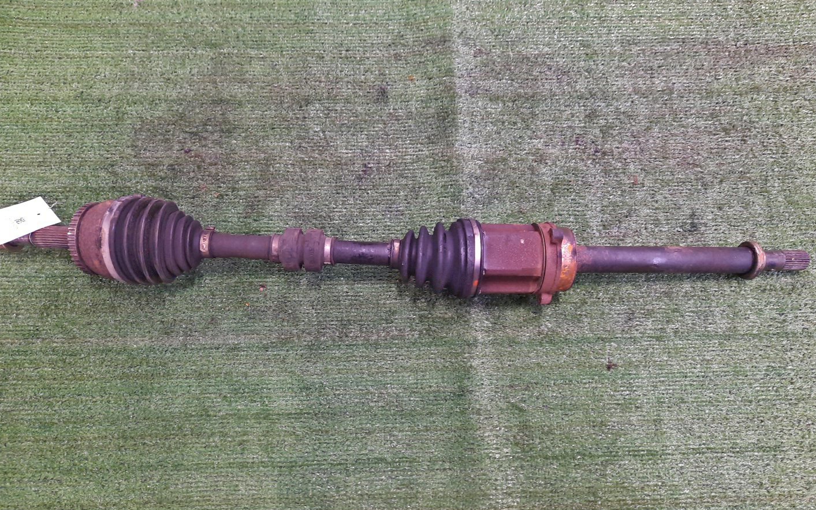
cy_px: 283
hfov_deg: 68.4
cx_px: 407
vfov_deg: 45.9
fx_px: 600
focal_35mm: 27
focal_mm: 4.6
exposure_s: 1/25
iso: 425
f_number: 2
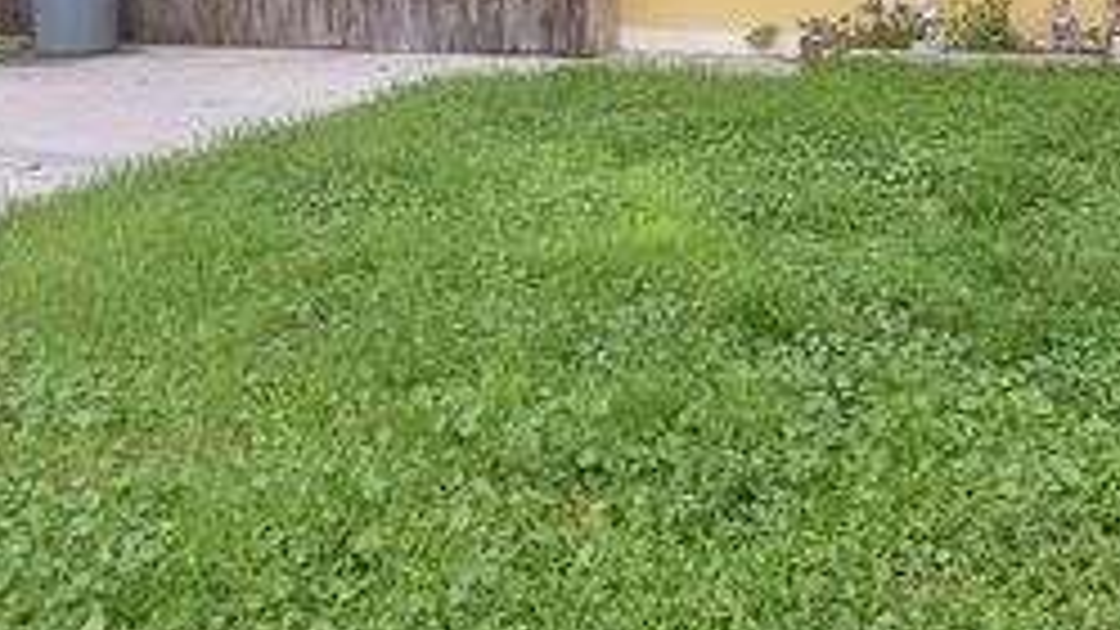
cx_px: 805
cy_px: 25
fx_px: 1752
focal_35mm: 59
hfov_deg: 34.9
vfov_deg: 19.9
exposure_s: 1/120
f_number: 1.8
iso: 40
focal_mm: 4
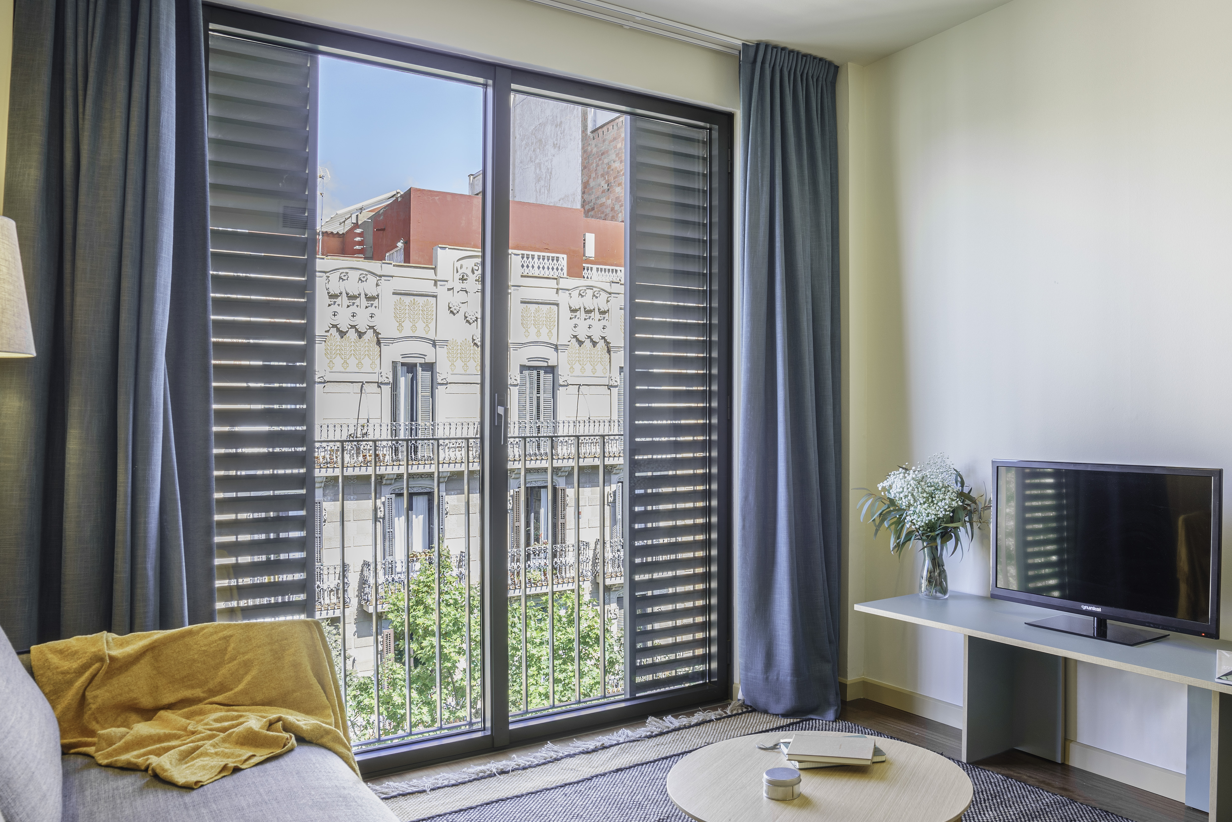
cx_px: 695
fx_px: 890
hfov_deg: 69.1
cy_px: 453
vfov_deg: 49.5
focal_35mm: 26
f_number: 8
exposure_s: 1/30
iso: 125
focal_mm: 16
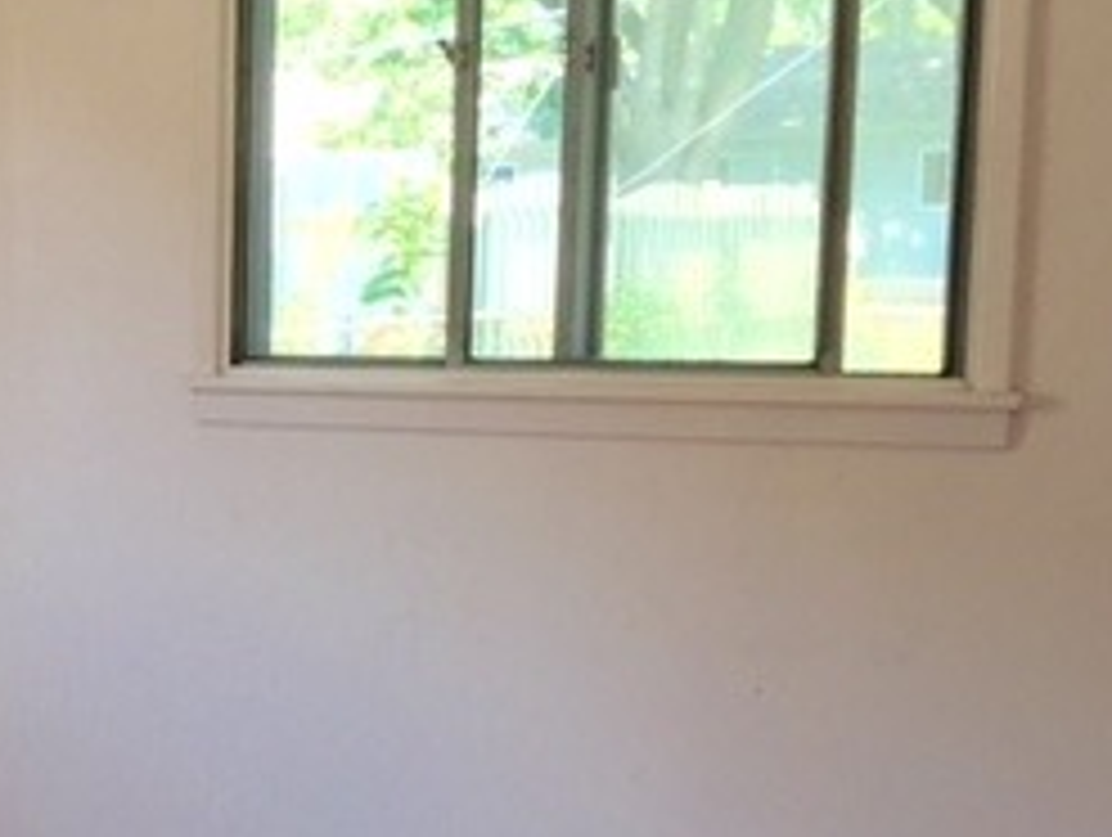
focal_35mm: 75
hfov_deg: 23.6
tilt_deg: -7.7
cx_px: -243
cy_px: 594
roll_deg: -1.2
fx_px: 2413
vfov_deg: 19.6
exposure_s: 1/40
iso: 32
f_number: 2.2
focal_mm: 4.15
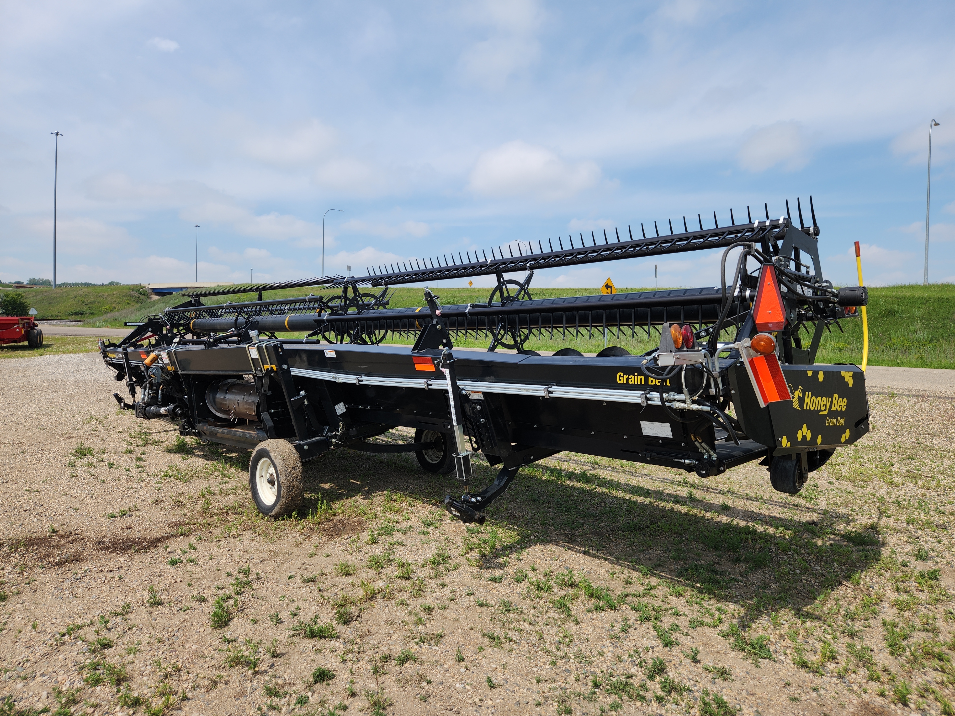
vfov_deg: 58.9
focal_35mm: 23
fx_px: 635
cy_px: 358
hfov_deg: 73.9
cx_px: 478
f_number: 1.8
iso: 20
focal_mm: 5.4
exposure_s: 1/1681
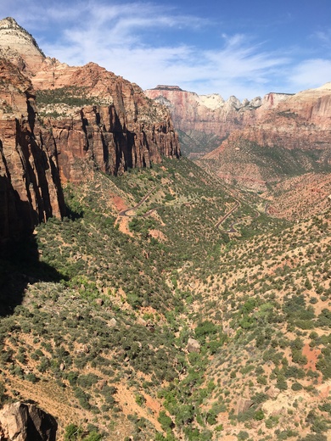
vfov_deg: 61.7
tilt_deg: -11.3
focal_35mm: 29
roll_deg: -1.4
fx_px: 370
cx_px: 166
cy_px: 220
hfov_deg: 48.2
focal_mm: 4.15
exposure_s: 1/1789
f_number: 2.2
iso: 25
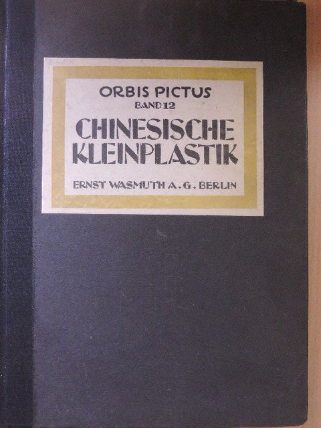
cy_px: 214
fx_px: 618
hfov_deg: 29.1
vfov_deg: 38.2
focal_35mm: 50
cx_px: 160
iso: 1600
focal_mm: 8.9
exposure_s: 1/100
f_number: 3.6
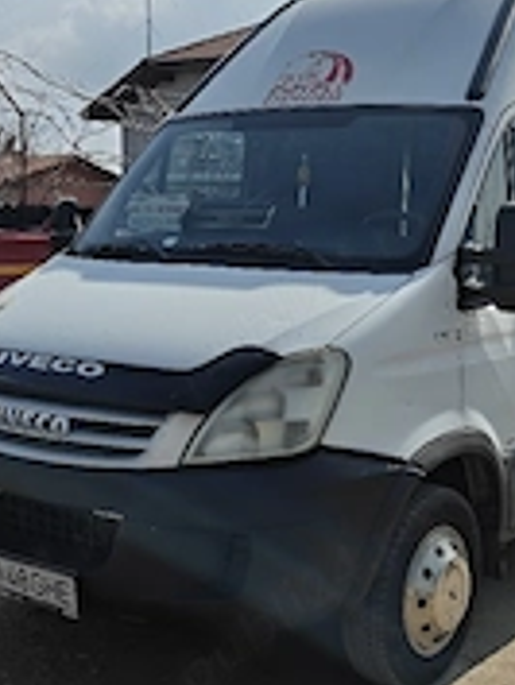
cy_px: 344
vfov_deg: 36.8
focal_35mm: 52
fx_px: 1030
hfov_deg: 27.7
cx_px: 379
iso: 100
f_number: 1.6
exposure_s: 1/5000
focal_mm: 6.06
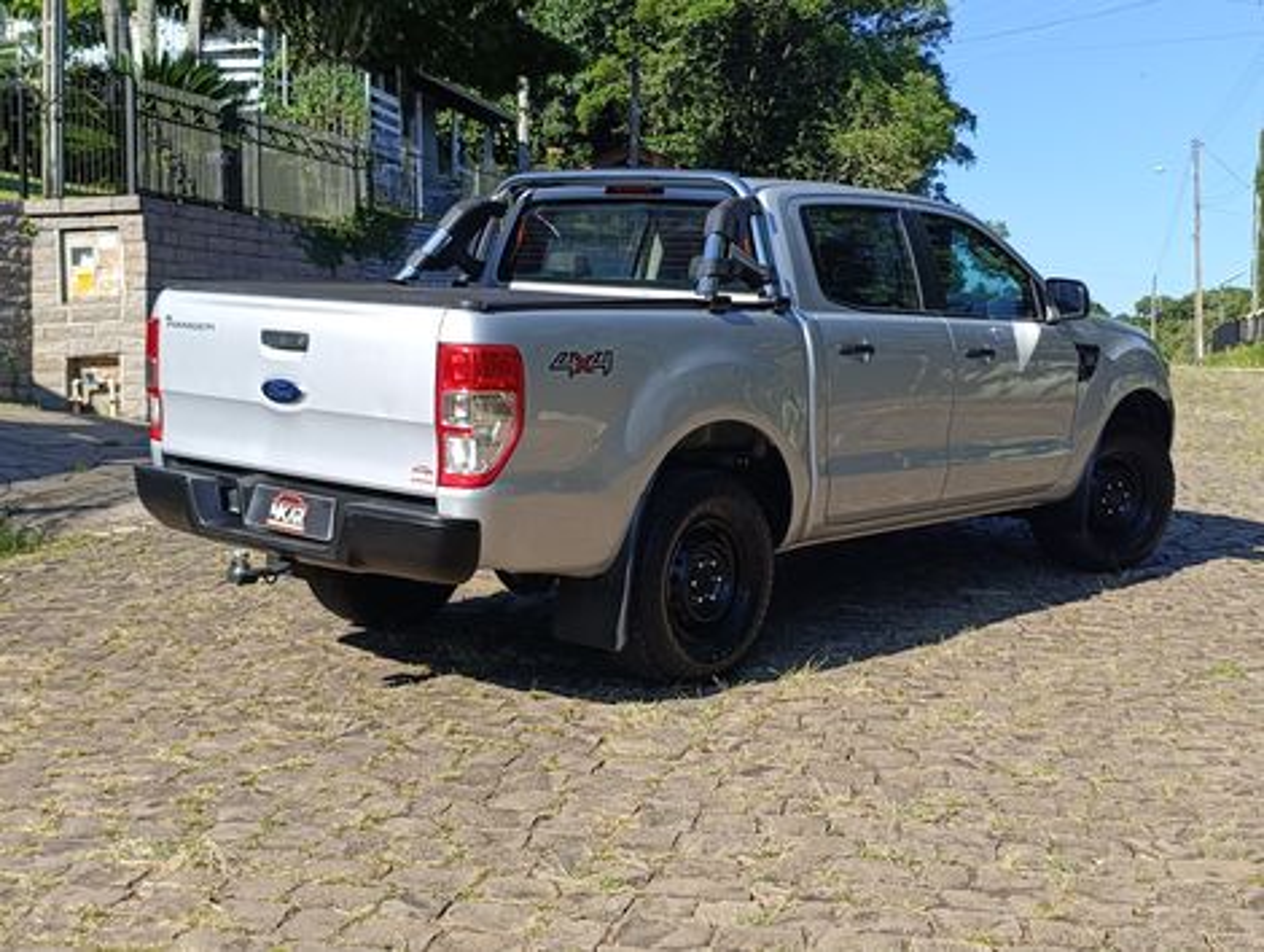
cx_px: 632
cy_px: 476
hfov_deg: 67.2
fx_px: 951
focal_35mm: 26
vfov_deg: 53.2
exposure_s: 1/928
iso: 58
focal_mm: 4.94
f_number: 1.5
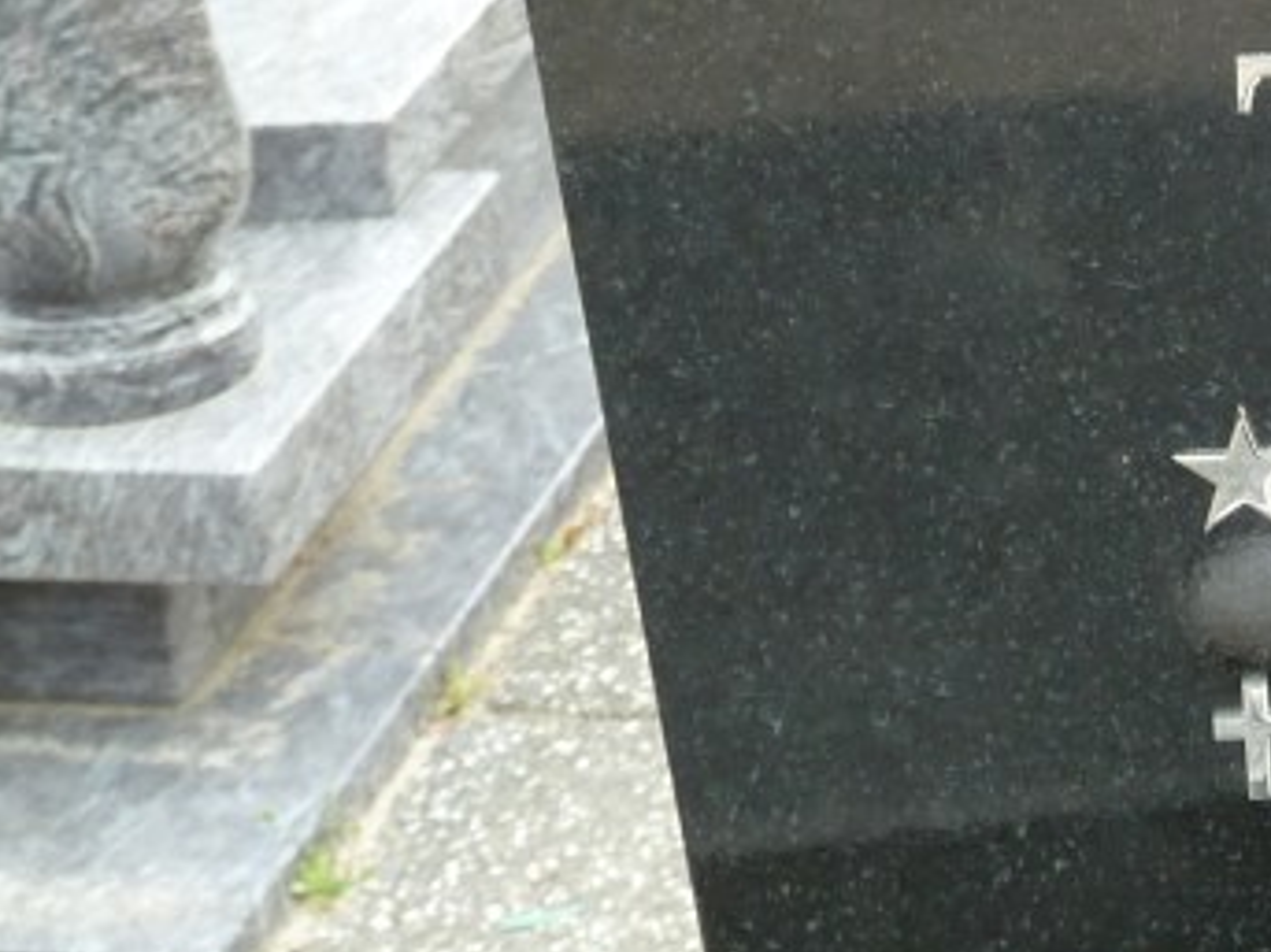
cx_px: 1656
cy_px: -7
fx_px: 6900
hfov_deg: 10.3
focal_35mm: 188
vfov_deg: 7.9
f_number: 4
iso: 80
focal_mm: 10.3
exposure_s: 1/60
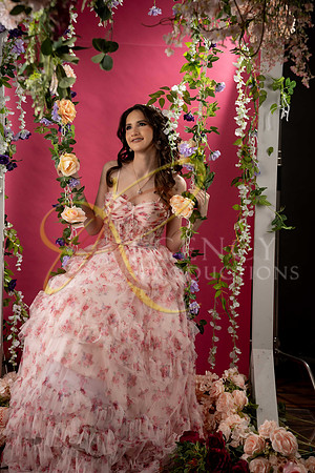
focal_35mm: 67
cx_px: 158
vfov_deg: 30.1
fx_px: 879
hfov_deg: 20.3
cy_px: 236
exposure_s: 1/640
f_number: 3.5
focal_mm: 67
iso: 500
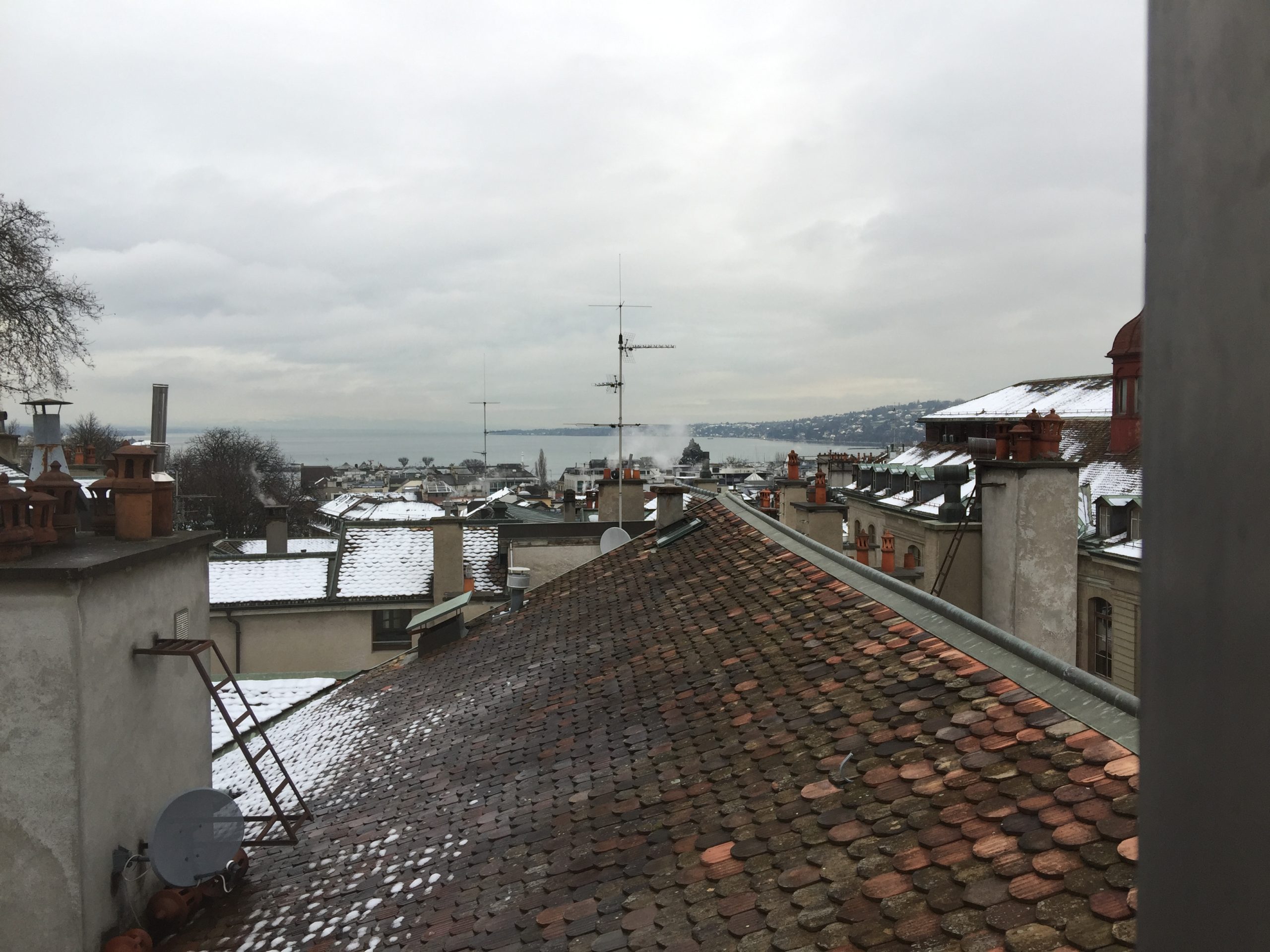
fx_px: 1064
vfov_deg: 48.2
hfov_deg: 61.7
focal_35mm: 29
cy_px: 476
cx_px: 635
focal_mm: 4.15
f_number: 2.2
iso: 32
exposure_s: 1/118
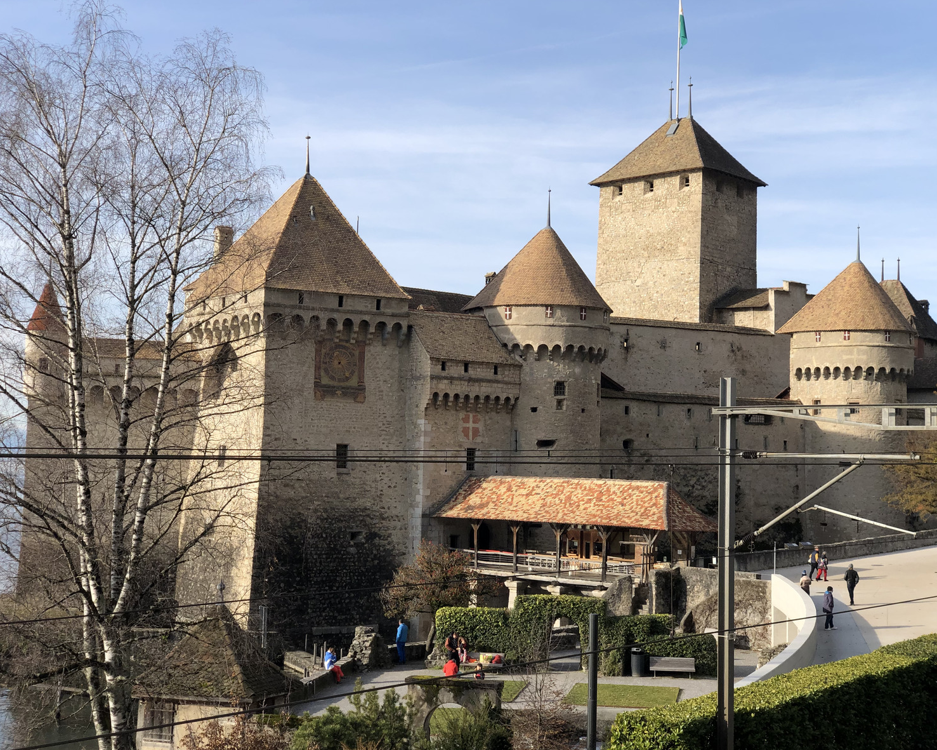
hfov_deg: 34.2
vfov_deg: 27.6
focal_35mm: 55
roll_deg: -0.6
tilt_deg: +4.4
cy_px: 379
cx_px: 480
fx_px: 1525
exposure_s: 1/827
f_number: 2.4
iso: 16
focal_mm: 6
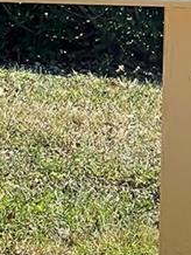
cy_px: -99
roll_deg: -4.1
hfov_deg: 3.5
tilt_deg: -0.7
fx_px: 3106
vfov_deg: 4.7
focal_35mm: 423
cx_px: 144
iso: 32
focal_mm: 9
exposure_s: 1/277
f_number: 2.8
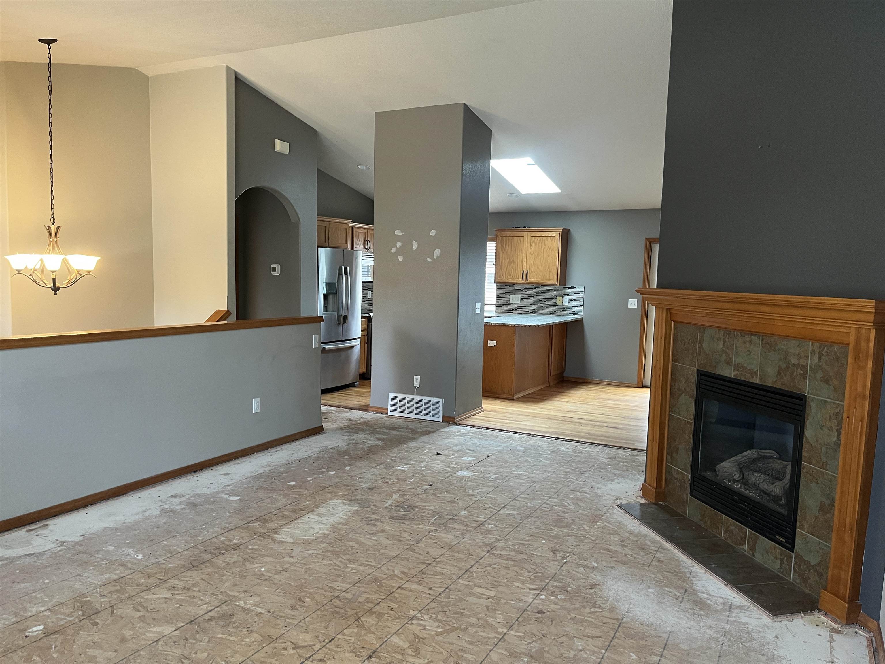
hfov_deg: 67.3
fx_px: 665
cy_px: 332
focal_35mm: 26
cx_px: 442
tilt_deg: -4.7
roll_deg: -1.2
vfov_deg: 53.1
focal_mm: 5.1
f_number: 1.6
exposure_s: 1/60
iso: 320
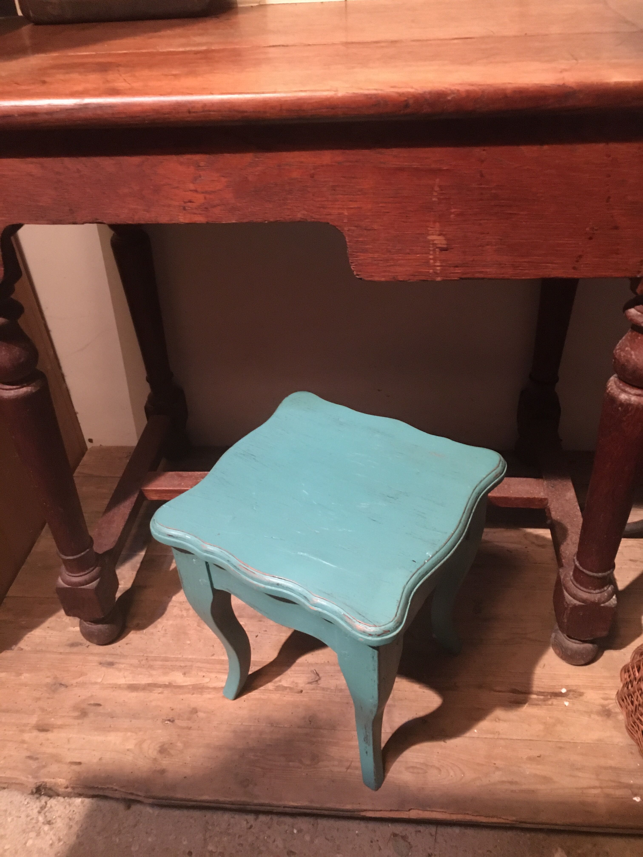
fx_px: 718
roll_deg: +4.0
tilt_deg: -36.7
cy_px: 428
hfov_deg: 48.2
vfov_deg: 61.7
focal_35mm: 29
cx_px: 322
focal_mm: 4.15
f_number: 2.2
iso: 500
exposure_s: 1/17
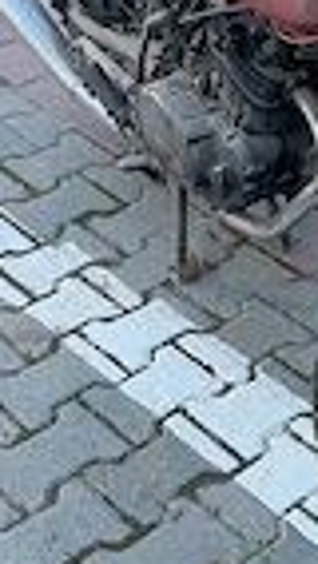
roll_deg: -1.3
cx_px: 334
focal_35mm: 80
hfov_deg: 14.8
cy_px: 266
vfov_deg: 26.5
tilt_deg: -36.6
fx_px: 1198
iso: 40
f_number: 1.6
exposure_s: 1/218
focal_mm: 5.1
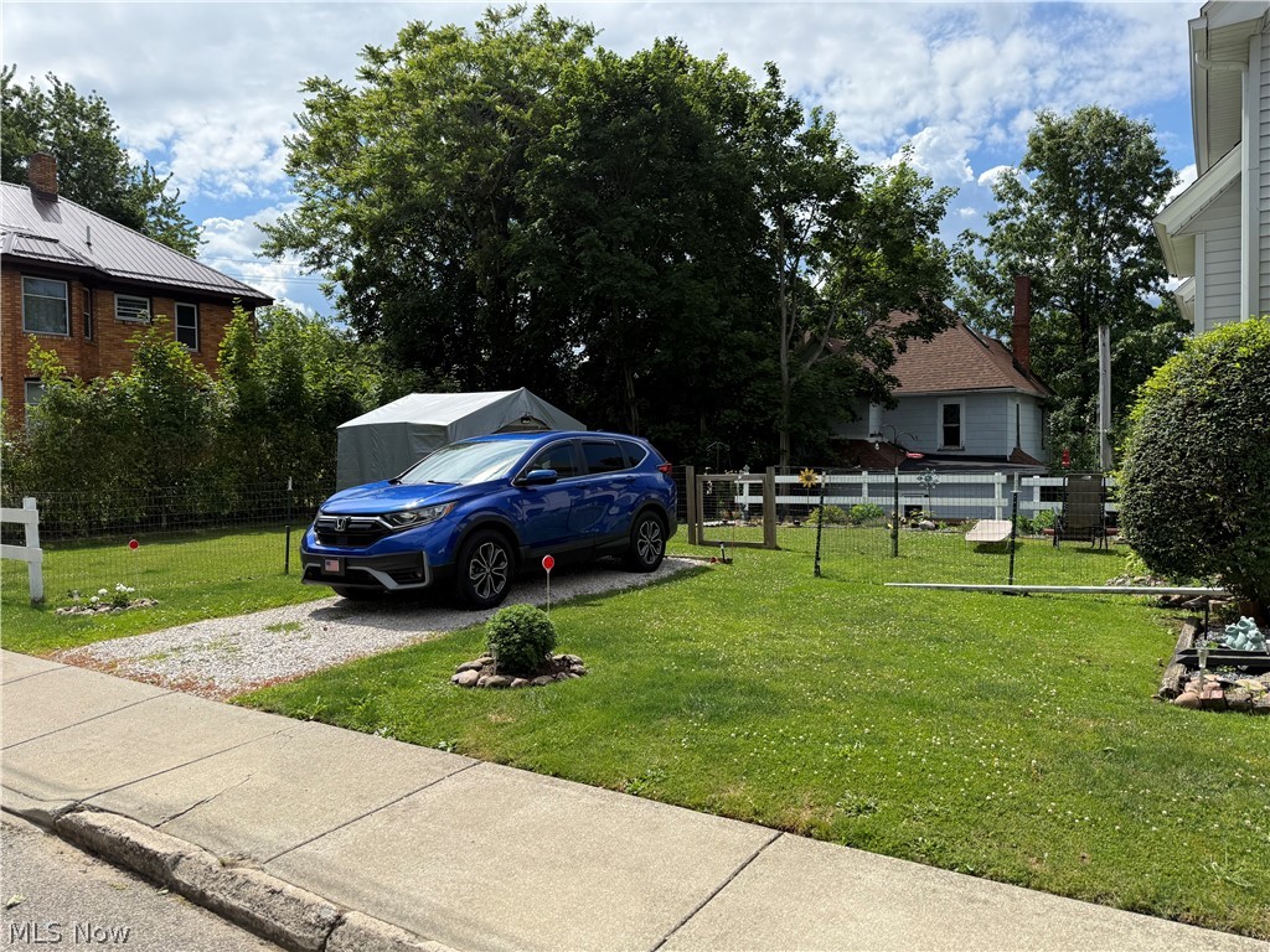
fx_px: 881
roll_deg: +1.3
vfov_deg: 56.8
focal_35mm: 24
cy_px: 476
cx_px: 635
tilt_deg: -1.2
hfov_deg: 71.6
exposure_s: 1/5319
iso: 100
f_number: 1.78
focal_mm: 6.76
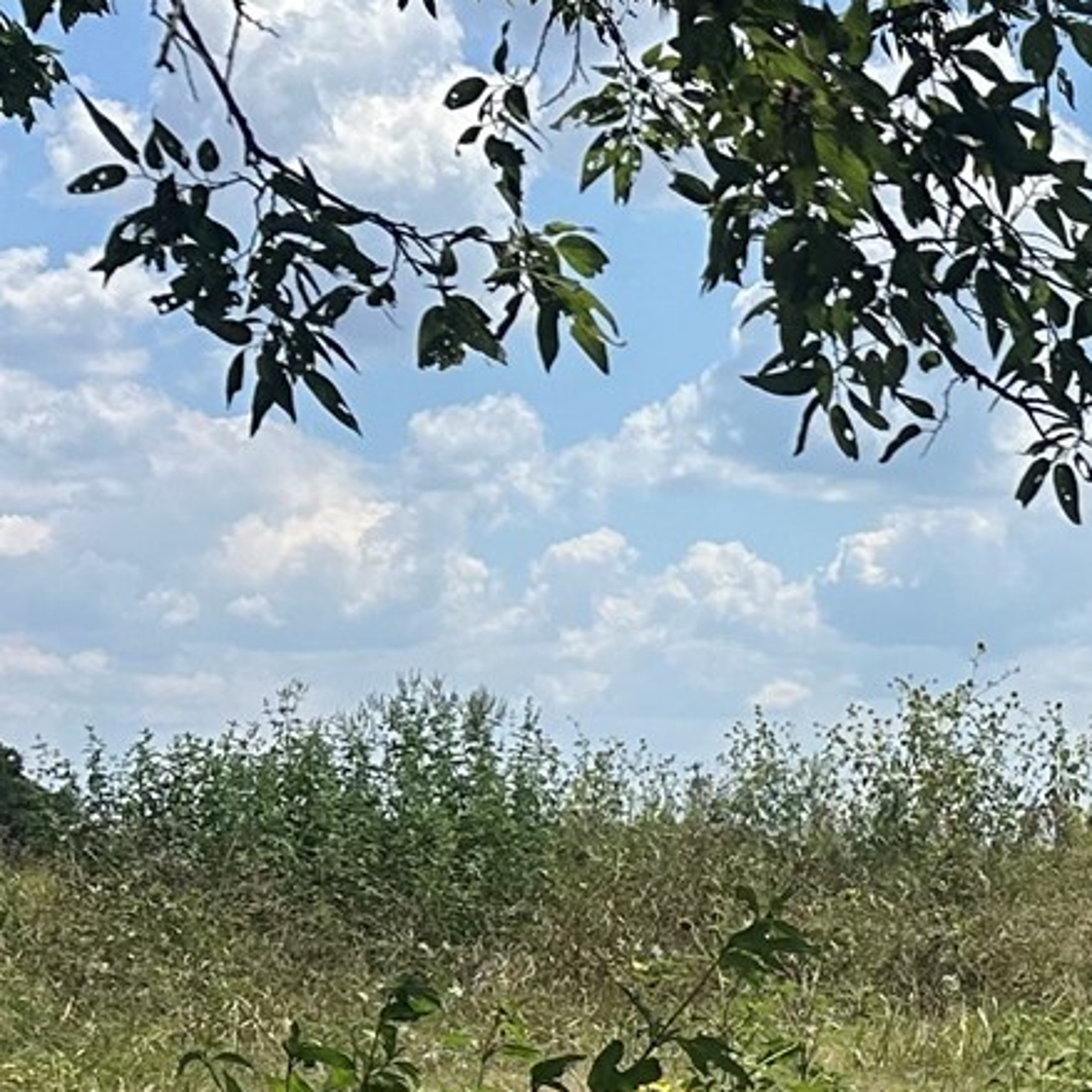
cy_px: 1269
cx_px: 2109
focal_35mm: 99
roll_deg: +1.1
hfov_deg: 14.8
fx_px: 3533
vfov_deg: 16.9
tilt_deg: -5.5
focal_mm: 6.86
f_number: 1.78
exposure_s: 1/7042
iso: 80
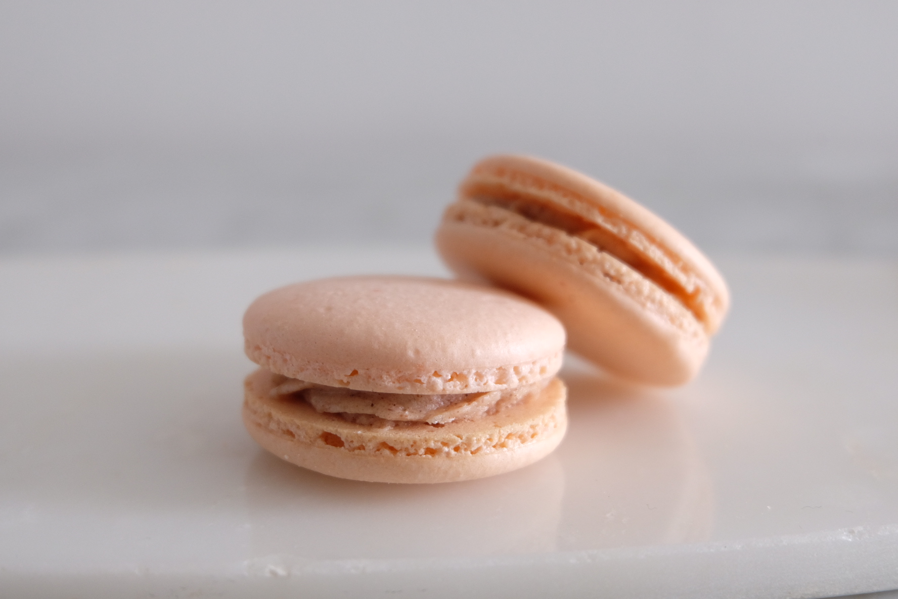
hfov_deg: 40.3
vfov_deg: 27.5
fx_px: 1222
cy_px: 300
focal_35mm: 49
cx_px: 449
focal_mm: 32.5
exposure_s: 1/20
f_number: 5
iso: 800
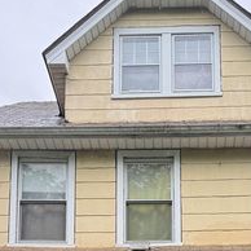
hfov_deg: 23.5
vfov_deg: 20.7
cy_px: 362
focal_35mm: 73
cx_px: 173
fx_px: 599
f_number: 1.78
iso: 80
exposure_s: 1/728
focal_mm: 6.76
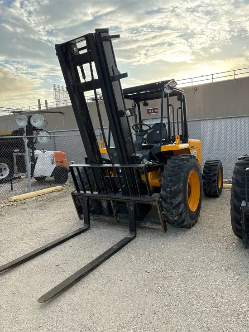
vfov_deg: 67.3
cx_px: 124
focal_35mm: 26
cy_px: 166
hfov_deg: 53.1
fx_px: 249
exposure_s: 1/732
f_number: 1.6
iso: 50
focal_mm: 5.96
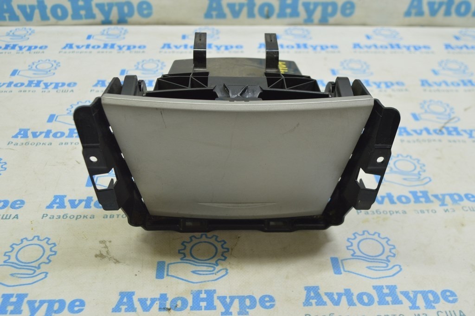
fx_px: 534
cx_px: 238
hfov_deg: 48.0
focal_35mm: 40
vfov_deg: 33.0
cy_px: 158
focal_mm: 27
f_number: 5.6
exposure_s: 1/20
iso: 400
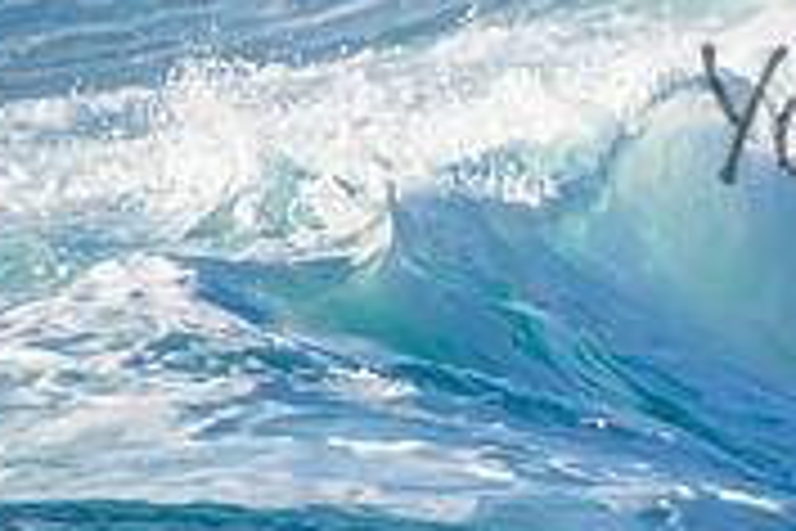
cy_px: 74
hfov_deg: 1.0
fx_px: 44152
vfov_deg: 0.7
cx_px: 1165
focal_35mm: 1997
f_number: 5.6
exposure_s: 1/2000
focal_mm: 400
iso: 360
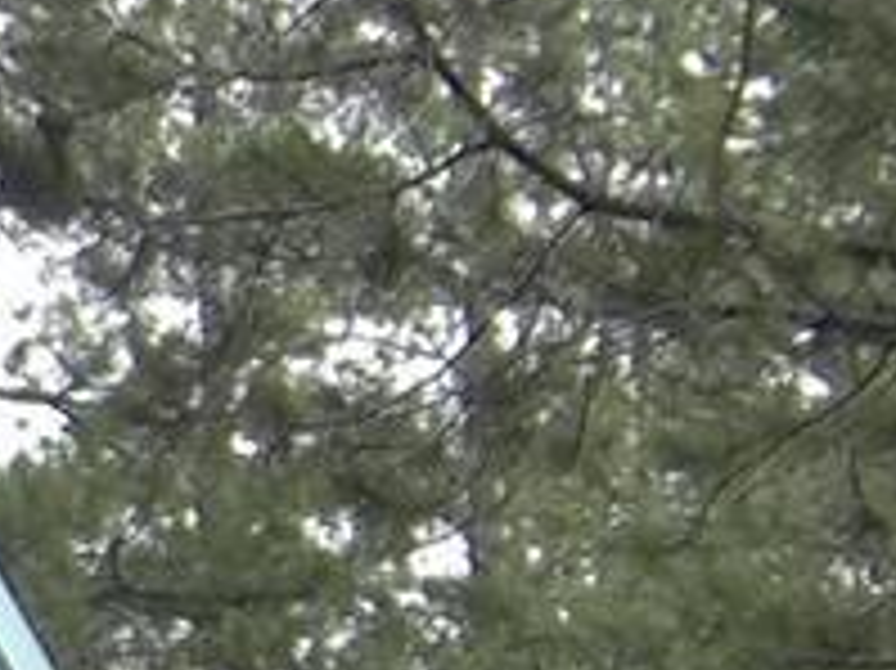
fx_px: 12313
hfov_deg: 4.0
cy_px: 2167
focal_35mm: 476
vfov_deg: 3.1
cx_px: -2170
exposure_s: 1/125
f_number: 4
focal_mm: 11.3
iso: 80
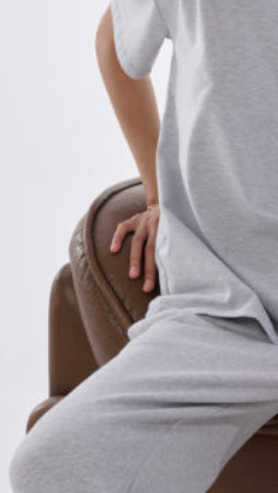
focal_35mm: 137
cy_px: 185
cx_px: 318
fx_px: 1794
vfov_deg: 15.7
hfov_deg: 8.8
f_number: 11
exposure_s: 1/125
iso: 200
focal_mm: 64
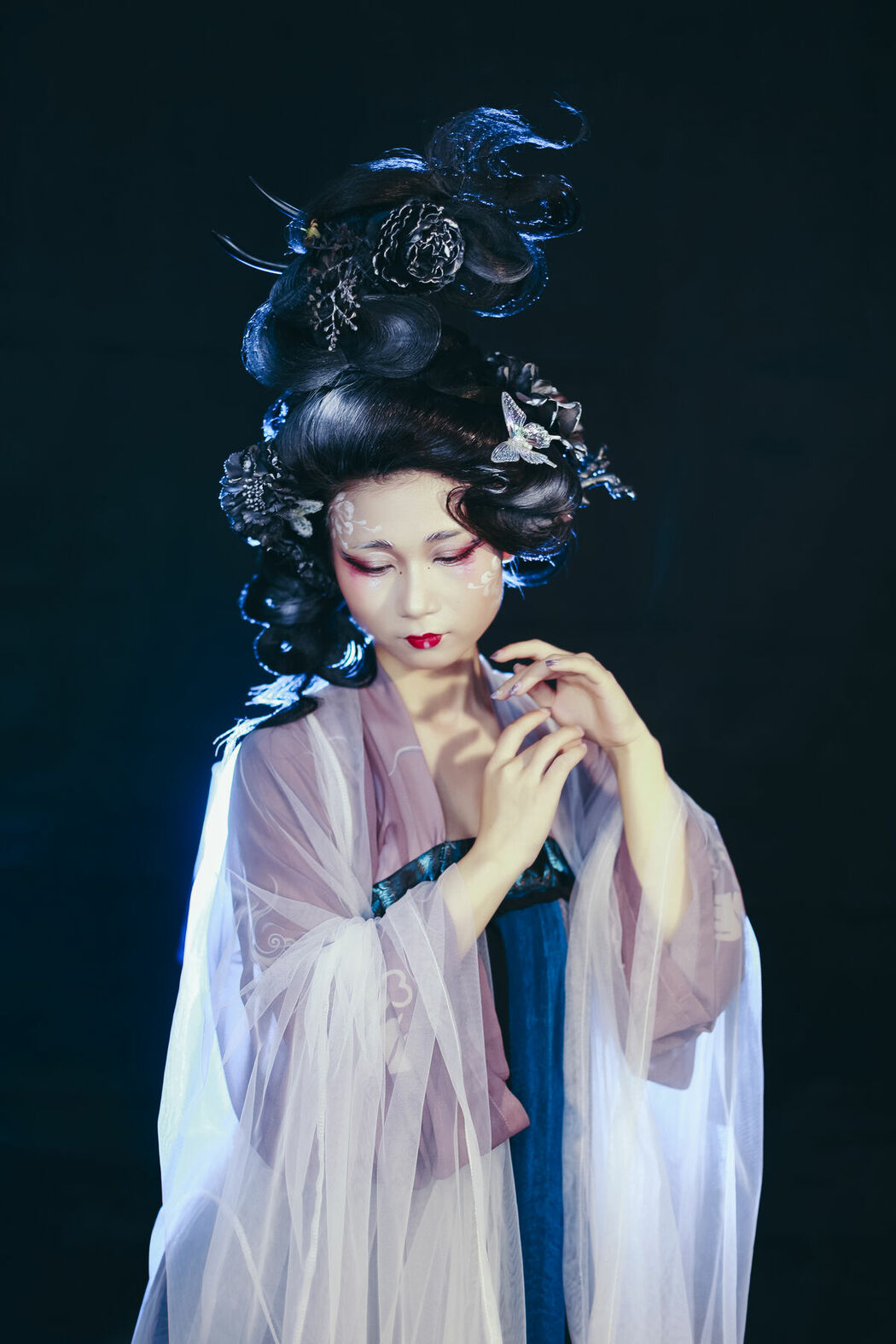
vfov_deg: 40.3
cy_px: 672
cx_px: 448
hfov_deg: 27.5
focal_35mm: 49
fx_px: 1829
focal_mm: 50
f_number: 2
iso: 320
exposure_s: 1/100
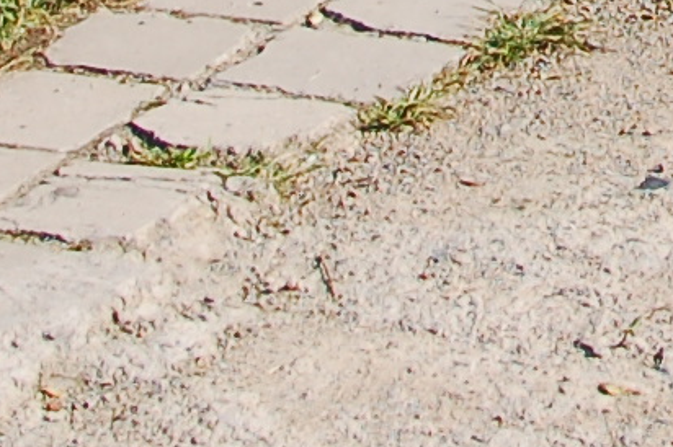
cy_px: -816
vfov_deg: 6.4
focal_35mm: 197
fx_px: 3680
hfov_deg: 10.0
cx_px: 1148
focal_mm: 18
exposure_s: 1/800
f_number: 3.5
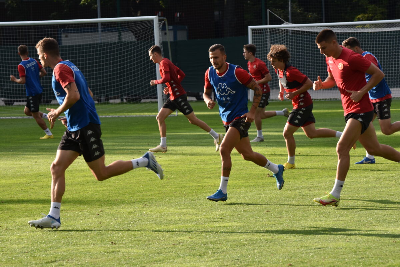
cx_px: 200
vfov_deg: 6.8
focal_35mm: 202
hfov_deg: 10.2
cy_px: 134
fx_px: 2250
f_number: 8
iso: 360
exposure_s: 1/500
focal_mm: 135
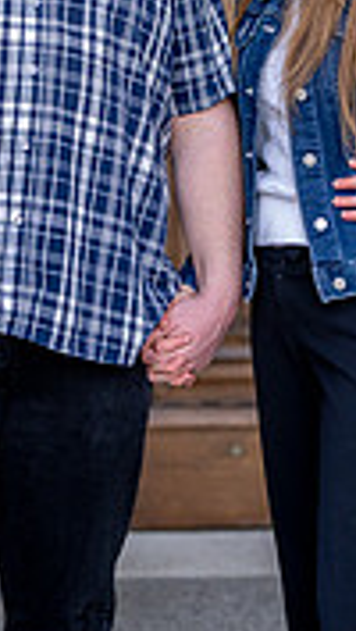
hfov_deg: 9.1
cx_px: 160
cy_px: 139
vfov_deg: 16.0
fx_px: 2225
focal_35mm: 133
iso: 1600
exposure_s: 1/6400
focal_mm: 50
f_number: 1.8
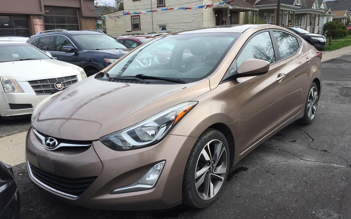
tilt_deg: -14.9
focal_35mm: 31
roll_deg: +1.2
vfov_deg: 40.6
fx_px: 297
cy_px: 120
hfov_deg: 61.2
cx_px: 176
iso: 32
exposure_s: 1/1319
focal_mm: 4.15
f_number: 2.2
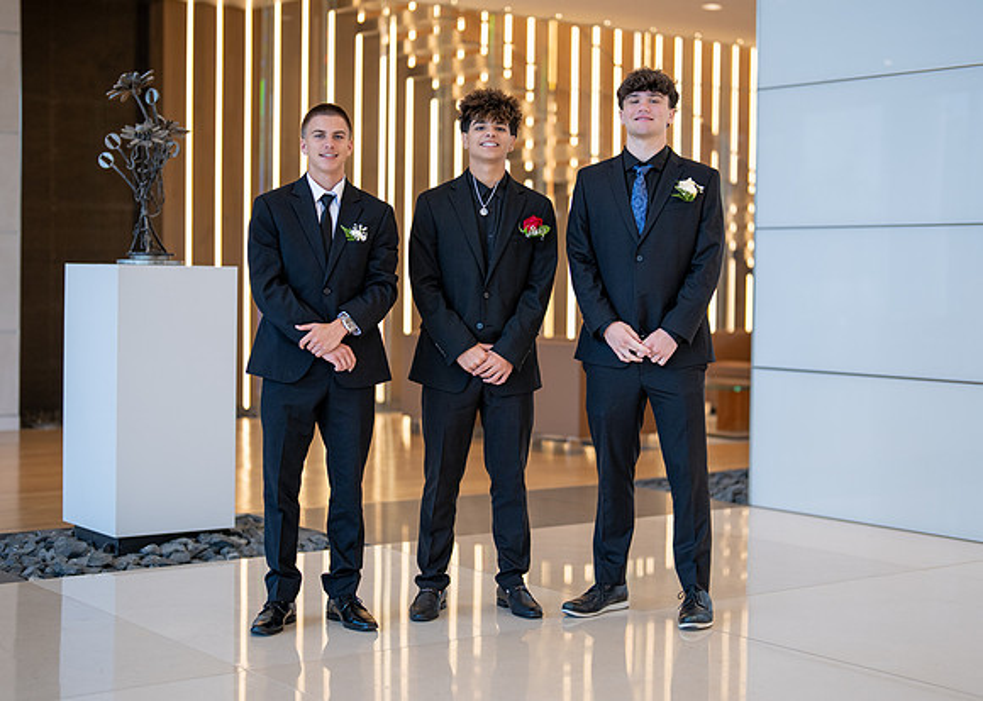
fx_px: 1708
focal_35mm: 61
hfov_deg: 32.1
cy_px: 323
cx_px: 539
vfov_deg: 23.2
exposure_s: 1/800
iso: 320
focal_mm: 50
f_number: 1.2
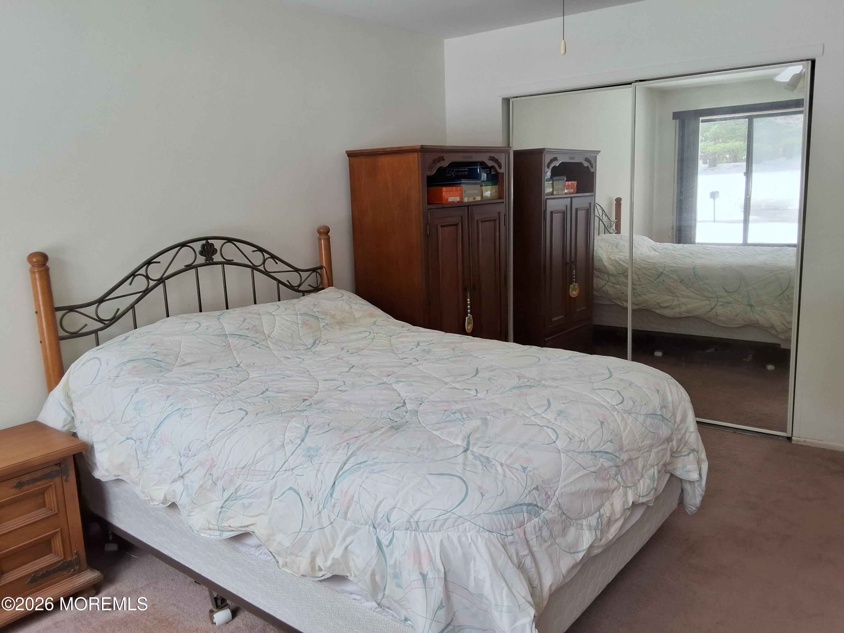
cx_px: 422
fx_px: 683
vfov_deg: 49.7
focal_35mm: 28
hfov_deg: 63.4
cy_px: 316
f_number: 1.9
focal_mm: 2.91
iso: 32
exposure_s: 1/137
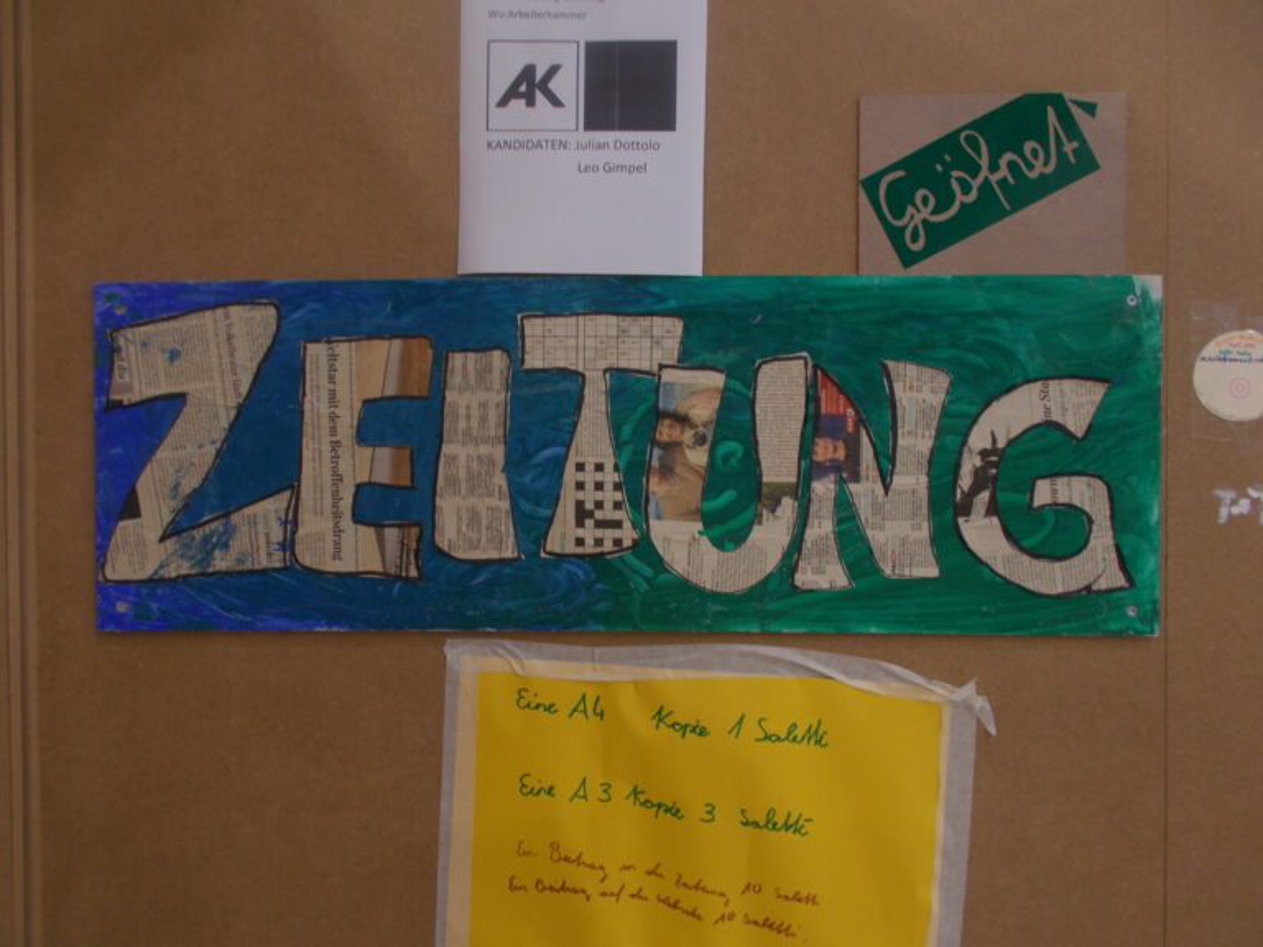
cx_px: 632
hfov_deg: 67.3
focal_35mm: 26
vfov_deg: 53.1
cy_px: 474
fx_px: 949
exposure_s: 1/40
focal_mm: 4.6
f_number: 3.2
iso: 80
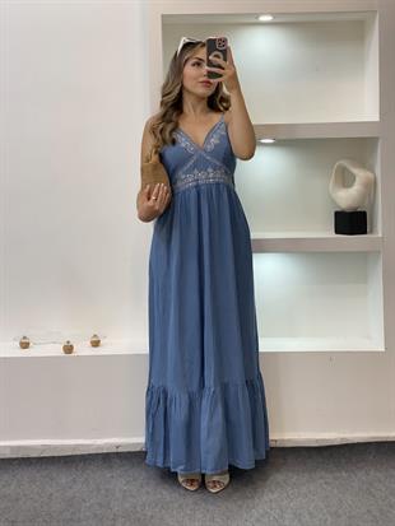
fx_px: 791
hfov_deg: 28.0
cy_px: 263
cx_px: 198
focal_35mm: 52
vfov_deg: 36.8
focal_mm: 6
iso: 80
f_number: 2
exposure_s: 1/100
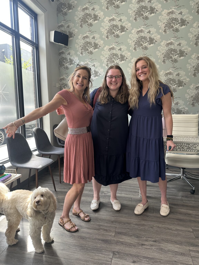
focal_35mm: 24
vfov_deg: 71.6
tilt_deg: -6.4
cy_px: 132
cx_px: 100
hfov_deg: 56.8
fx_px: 184
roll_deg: +1.2
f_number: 1.78
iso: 80
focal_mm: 6.86
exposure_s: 1/124
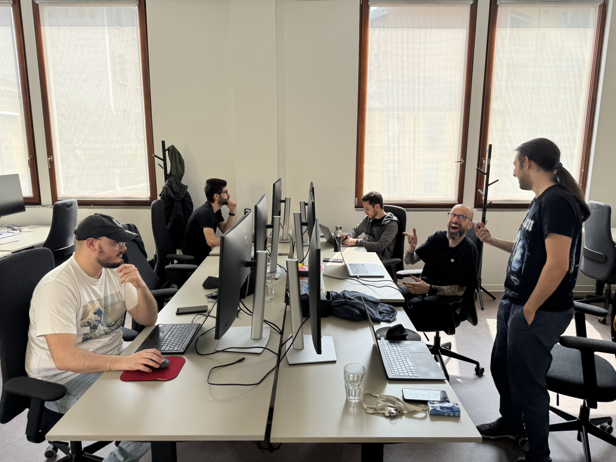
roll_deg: -0.5
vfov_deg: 56.8
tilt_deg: -9.6
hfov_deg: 71.6
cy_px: 231
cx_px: 308
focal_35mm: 24
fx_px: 427
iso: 64
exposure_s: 1/121
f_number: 1.78
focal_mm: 6.76
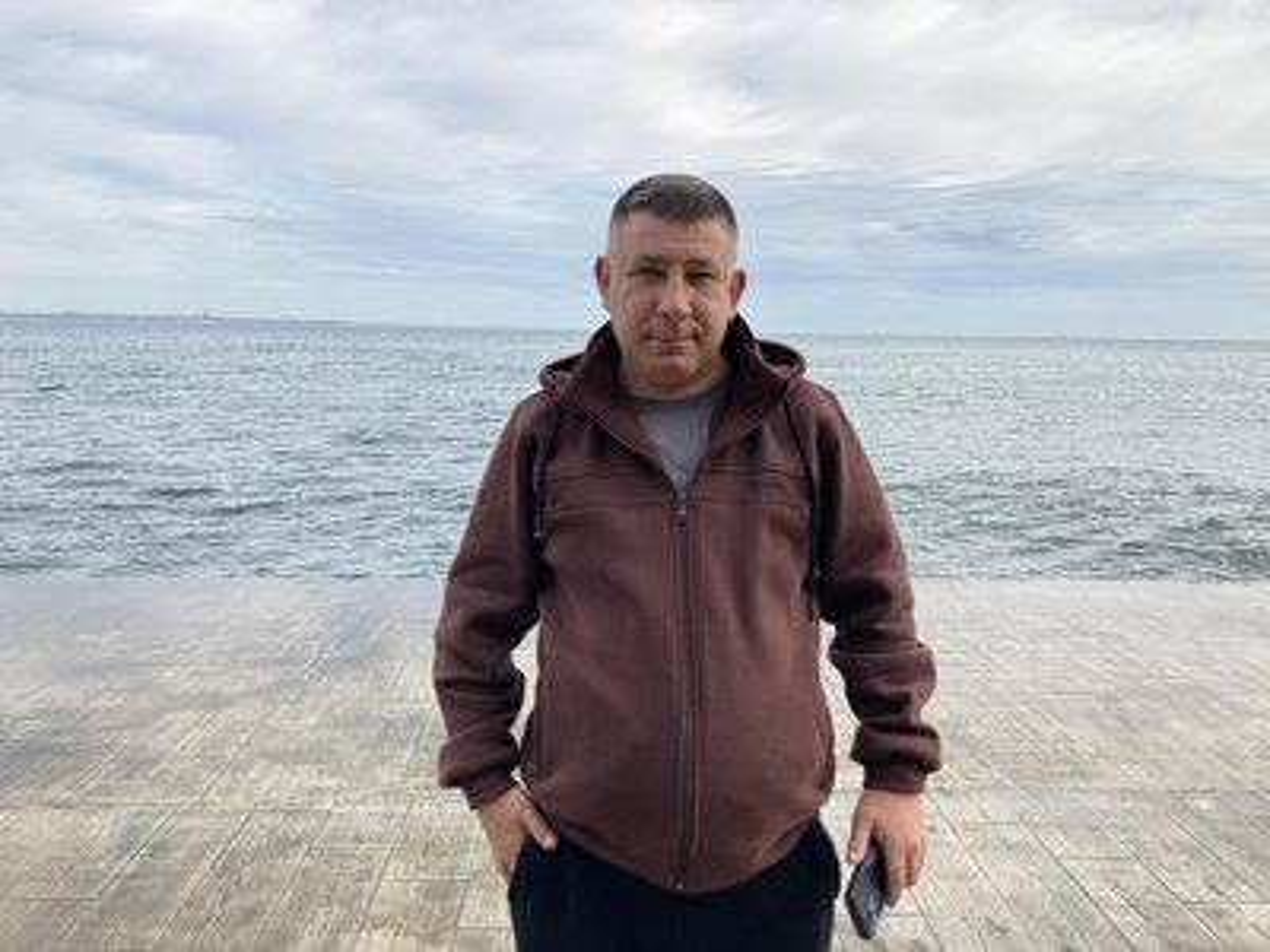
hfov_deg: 63.4
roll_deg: -1.4
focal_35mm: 28
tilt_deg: -6.6
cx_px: 635
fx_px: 1027
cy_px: 476
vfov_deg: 49.7
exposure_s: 1/1453
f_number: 1.8
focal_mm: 3.99
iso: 20
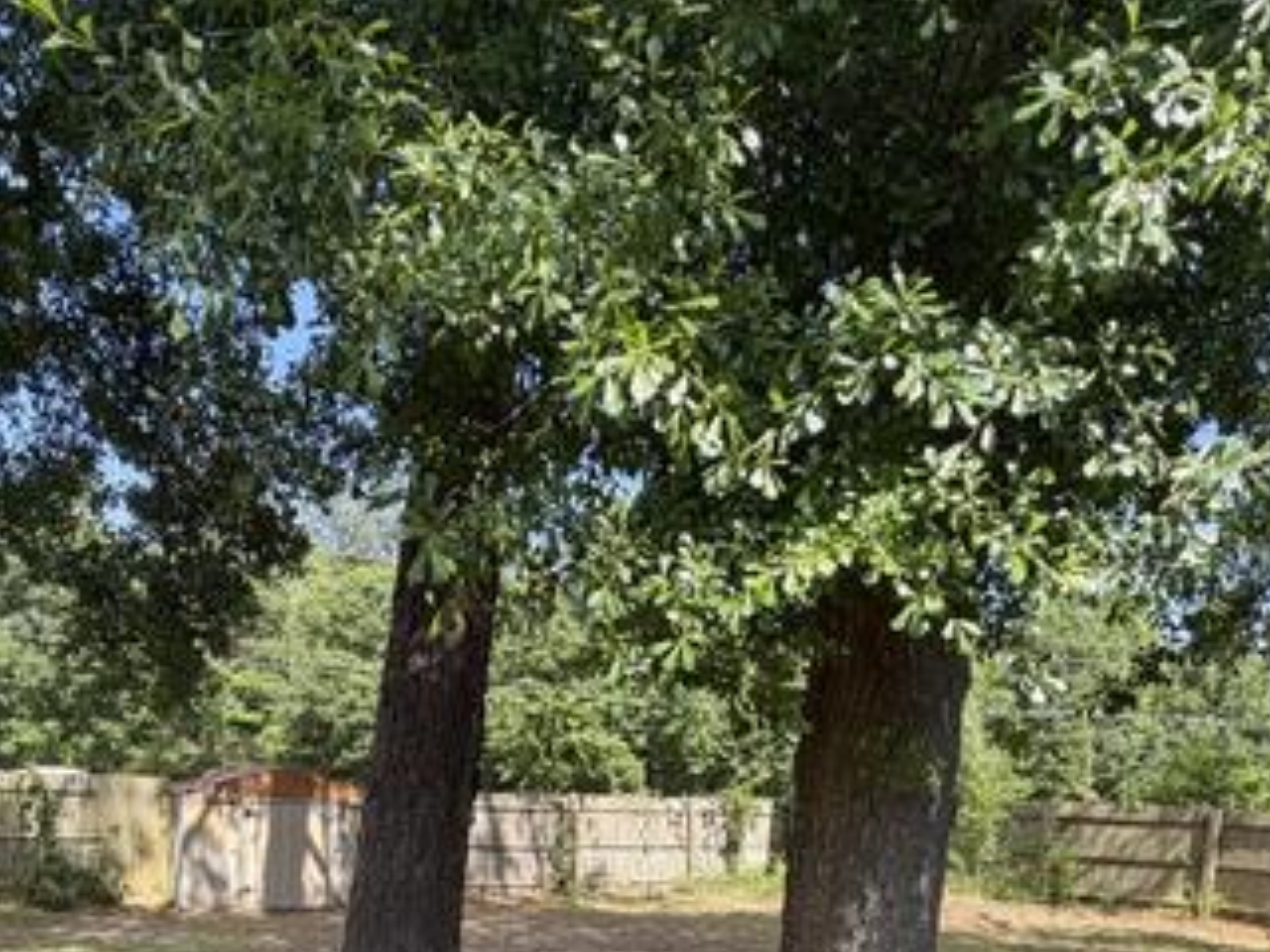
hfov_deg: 63.4
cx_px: 631
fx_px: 1027
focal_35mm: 28
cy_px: 912
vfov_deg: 43.8
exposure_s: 1/285
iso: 50
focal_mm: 2.22
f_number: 2.2
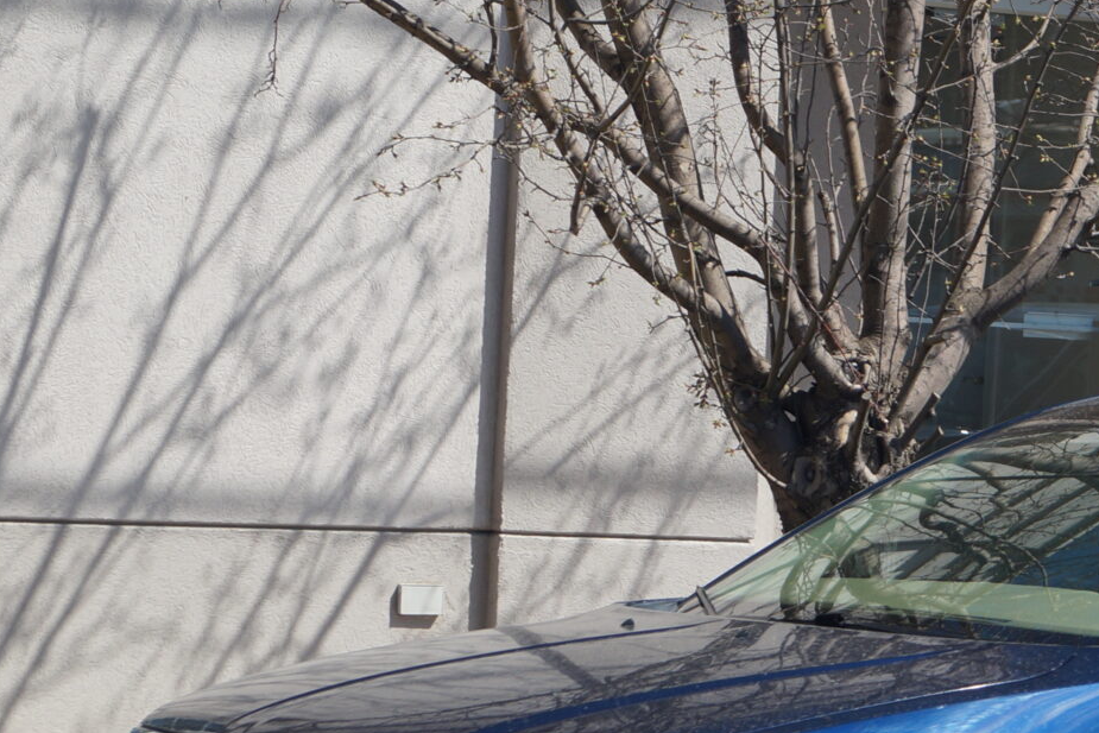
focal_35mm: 166
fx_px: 5068
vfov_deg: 8.2
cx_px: 1173
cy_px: 732
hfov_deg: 12.2
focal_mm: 40
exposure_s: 1/200
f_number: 6.3
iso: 100
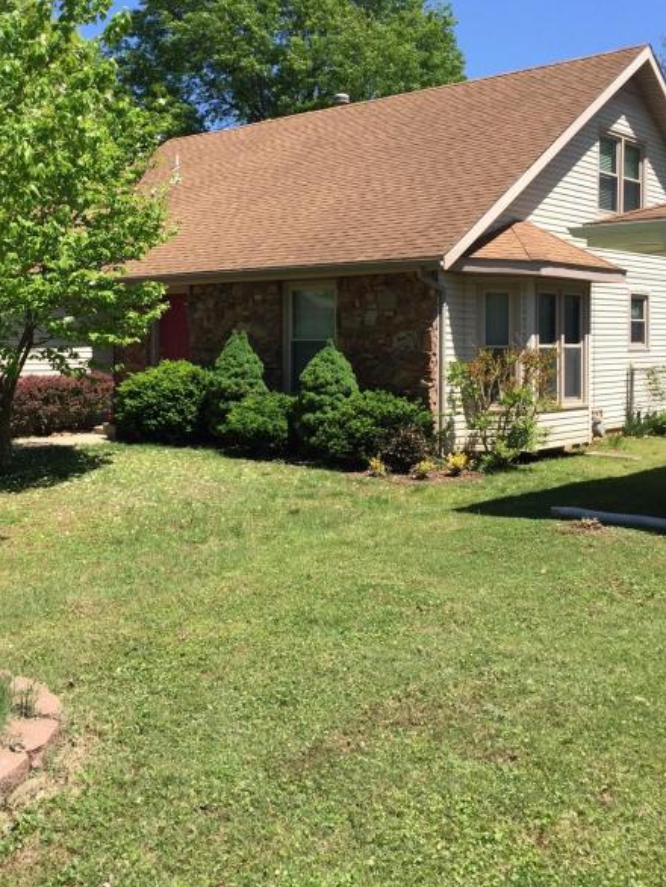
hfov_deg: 37.6
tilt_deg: +1.1
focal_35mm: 38
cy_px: 356
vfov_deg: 48.7
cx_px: 266
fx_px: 974
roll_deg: -0.6
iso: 32
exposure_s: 1/1163
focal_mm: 4.15
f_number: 2.2
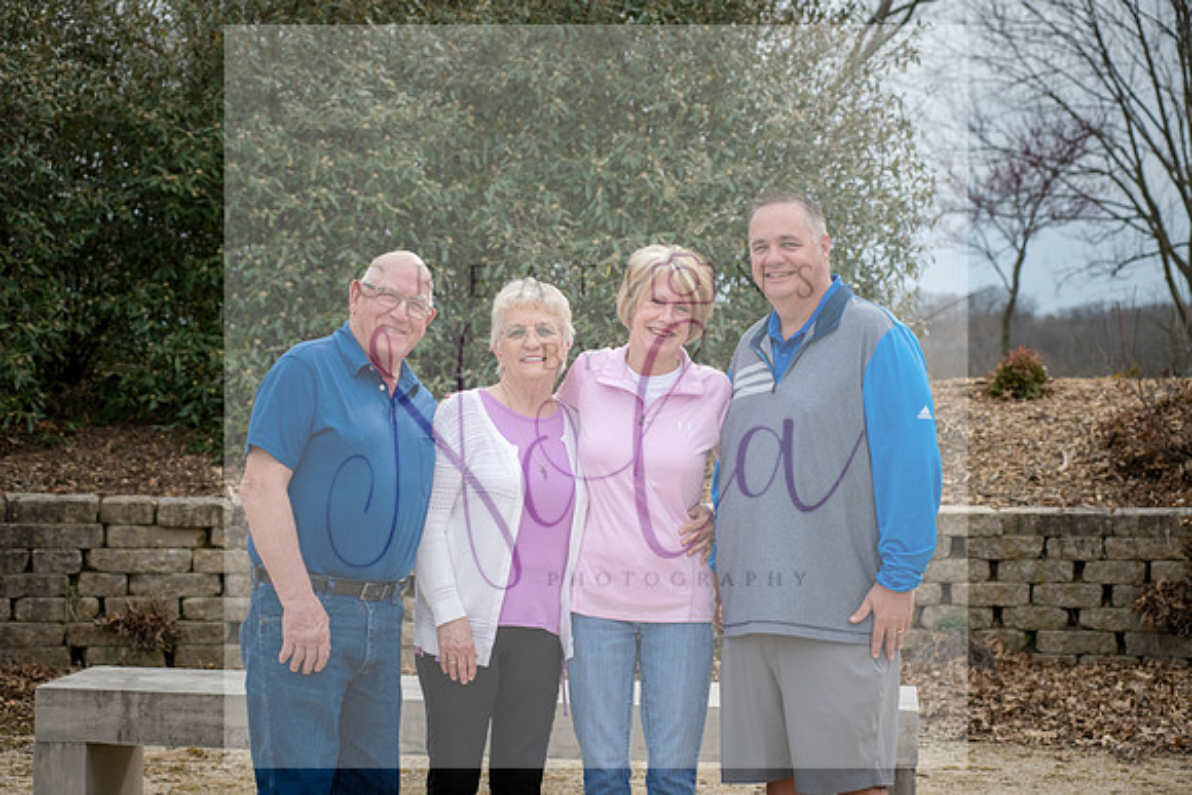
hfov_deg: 25.4
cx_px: 596
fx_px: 2649
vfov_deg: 17.1
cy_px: 398
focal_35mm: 80
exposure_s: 1/640
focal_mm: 80
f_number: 7.1
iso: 400
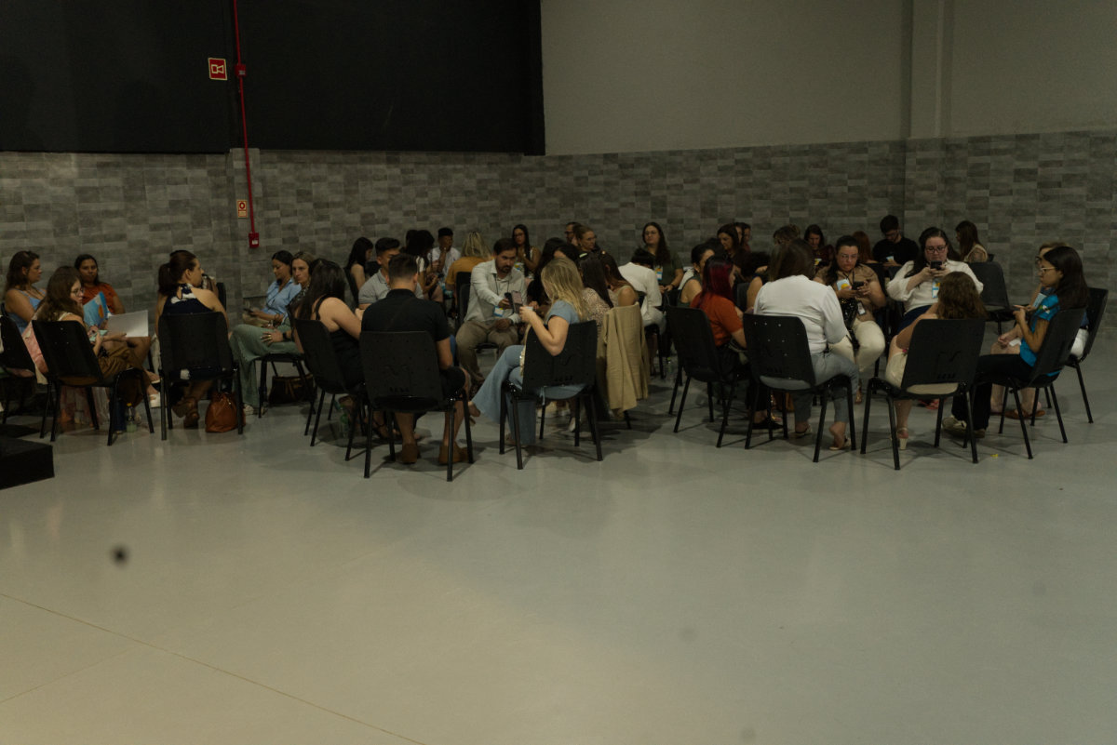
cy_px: 372
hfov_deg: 54.4
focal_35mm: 35
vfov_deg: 37.9
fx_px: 1086
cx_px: 558
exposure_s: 1/80
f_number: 5.6
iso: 6400
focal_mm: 35
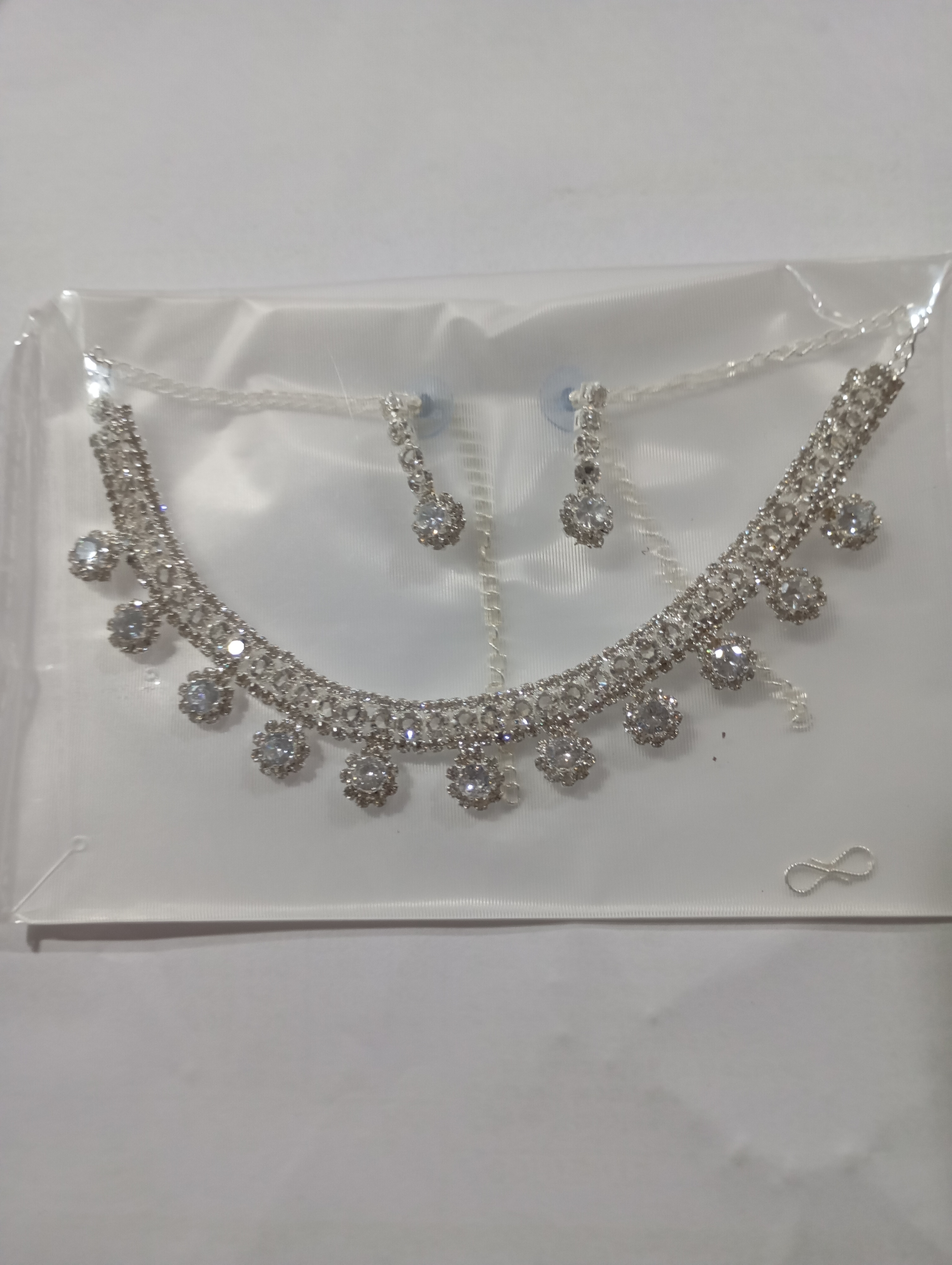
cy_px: 632
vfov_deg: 63.4
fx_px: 1024
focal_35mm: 28
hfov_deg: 49.9
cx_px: 476
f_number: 1.8
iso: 1181
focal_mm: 4.27
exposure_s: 1/20
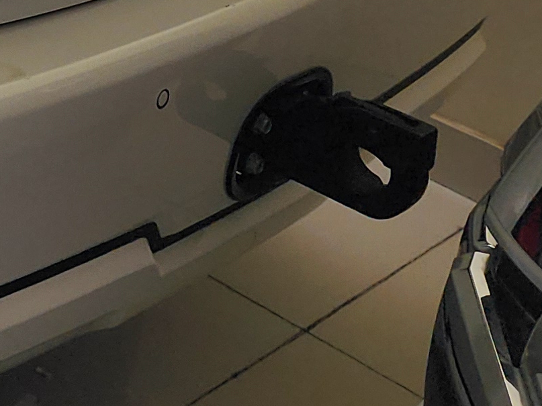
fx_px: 1785
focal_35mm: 114
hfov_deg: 14.7
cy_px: -334
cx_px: -492
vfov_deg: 11.9
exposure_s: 1/180
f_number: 1.8
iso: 50
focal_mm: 6.4
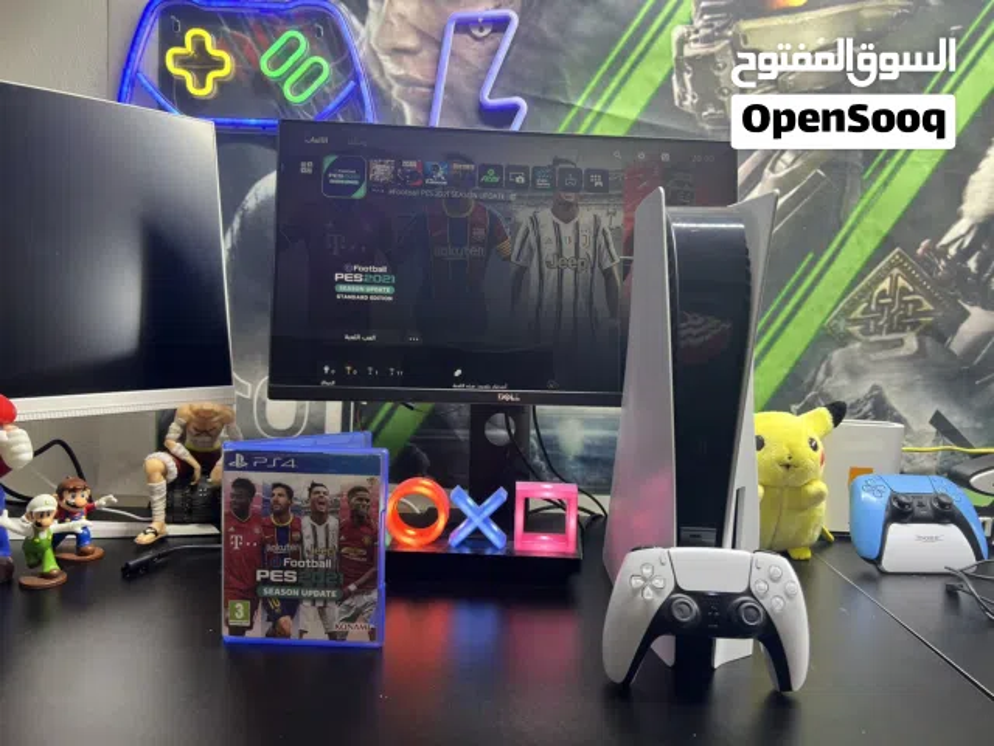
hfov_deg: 67.3
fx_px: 747
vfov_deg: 53.1
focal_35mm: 26
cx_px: 497
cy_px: 373
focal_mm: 5.7
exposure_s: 1/100
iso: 80
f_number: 1.5
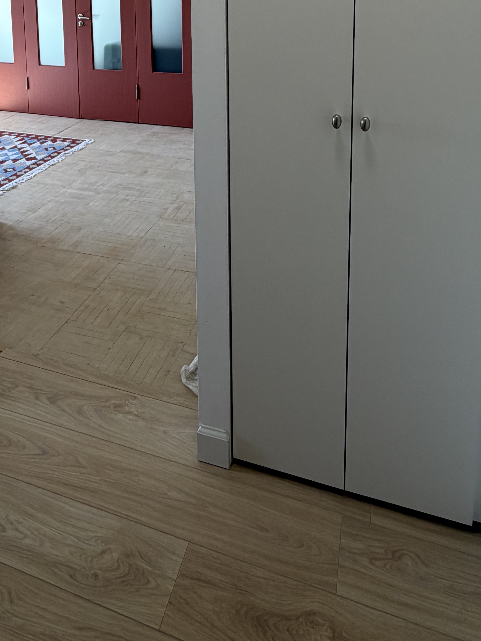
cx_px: 179
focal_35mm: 30
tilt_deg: -8.0
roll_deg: +1.4
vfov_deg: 52.3
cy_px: 57
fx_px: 556
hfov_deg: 46.4
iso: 50
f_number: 2.2
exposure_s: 1/100
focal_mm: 2.22
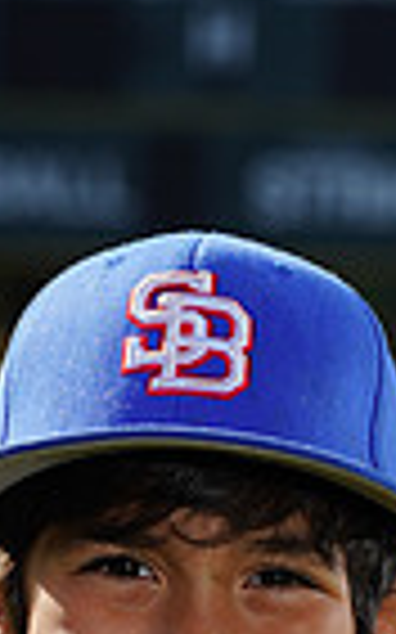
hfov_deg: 1.8
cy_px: 1232
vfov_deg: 2.8
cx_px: 101
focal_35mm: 749
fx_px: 12947
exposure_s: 1/250
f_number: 10
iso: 100
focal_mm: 179
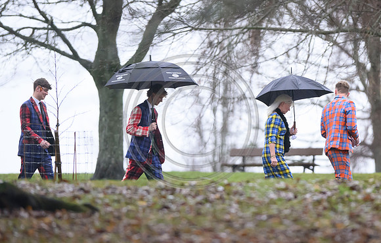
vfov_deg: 2.5
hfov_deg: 3.9
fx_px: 5620
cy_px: 125
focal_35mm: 538
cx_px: 252
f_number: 3.5
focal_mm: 400
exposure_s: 1/800
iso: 5000
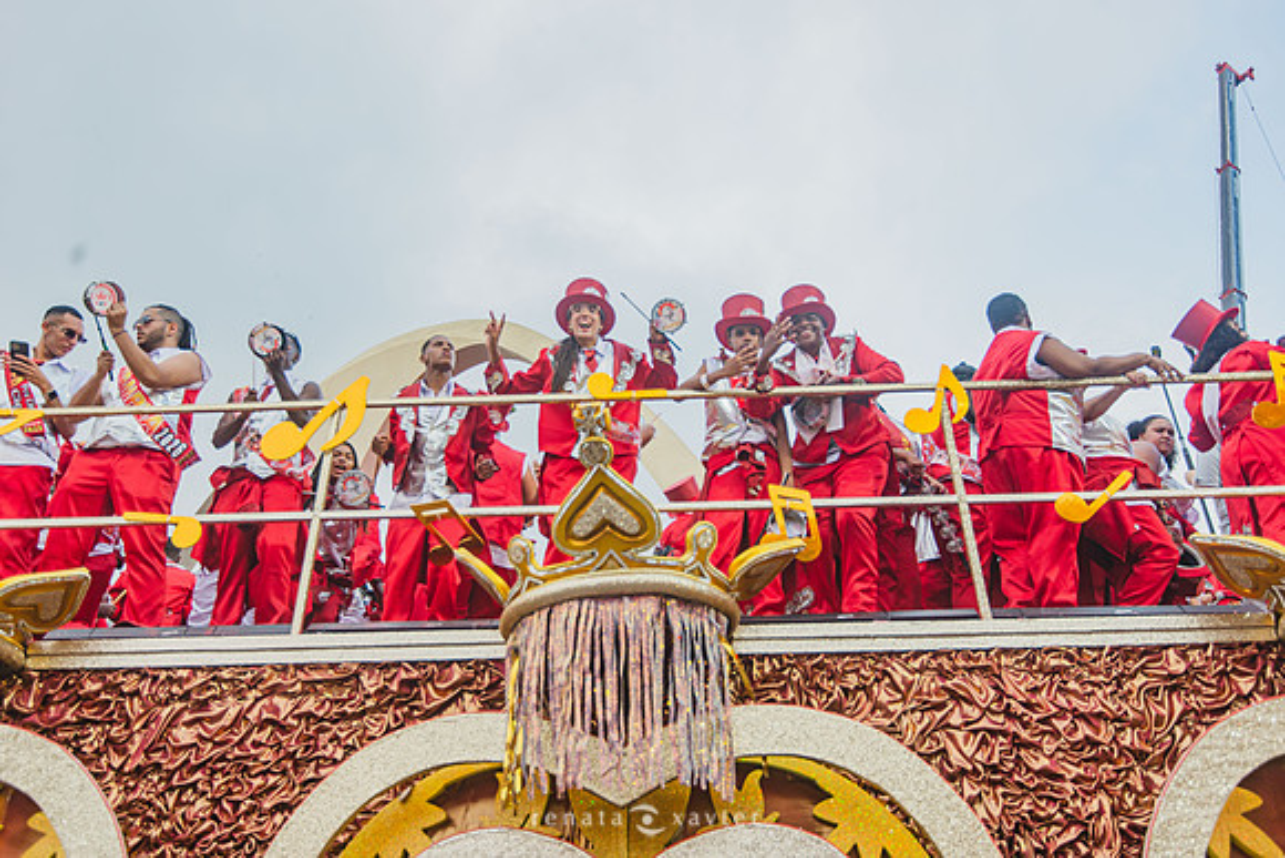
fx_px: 1000
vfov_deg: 46.4
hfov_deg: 65.5
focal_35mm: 28
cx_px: 642
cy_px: 429
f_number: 4
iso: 200
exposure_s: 1/640
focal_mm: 28
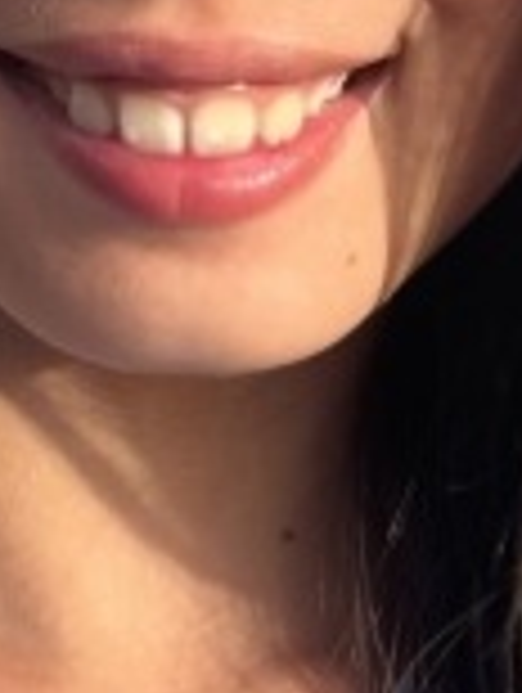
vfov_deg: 10.9
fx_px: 3609
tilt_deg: -13.2
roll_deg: +2.2
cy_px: 583
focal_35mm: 180
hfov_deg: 8.3
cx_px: 396
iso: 50
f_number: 1.6
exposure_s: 1/1294
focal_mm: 5.1
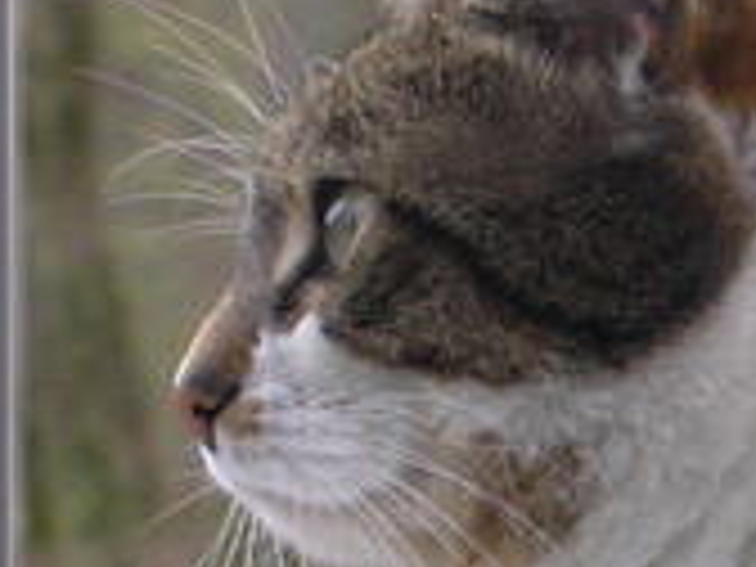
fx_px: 12798
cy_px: 662
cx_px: 864
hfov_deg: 3.4
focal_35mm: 586
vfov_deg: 2.5
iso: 100
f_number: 5.1
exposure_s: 1/80
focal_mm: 32
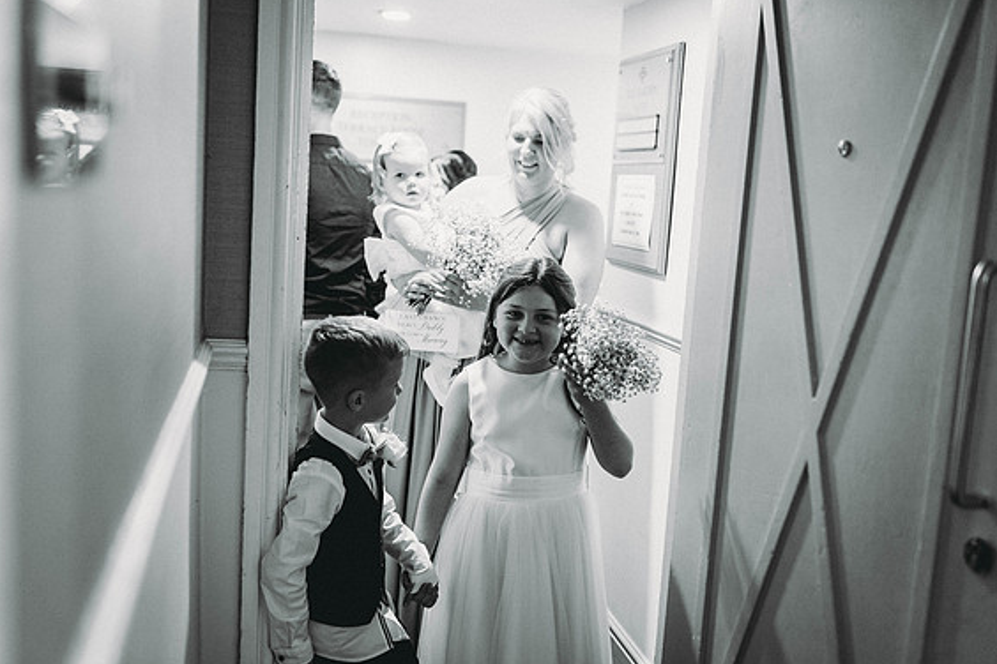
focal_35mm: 36
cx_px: 490
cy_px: 331
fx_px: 997
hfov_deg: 53.1
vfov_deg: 36.9
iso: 320
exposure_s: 1/160
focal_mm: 35
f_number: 1.6
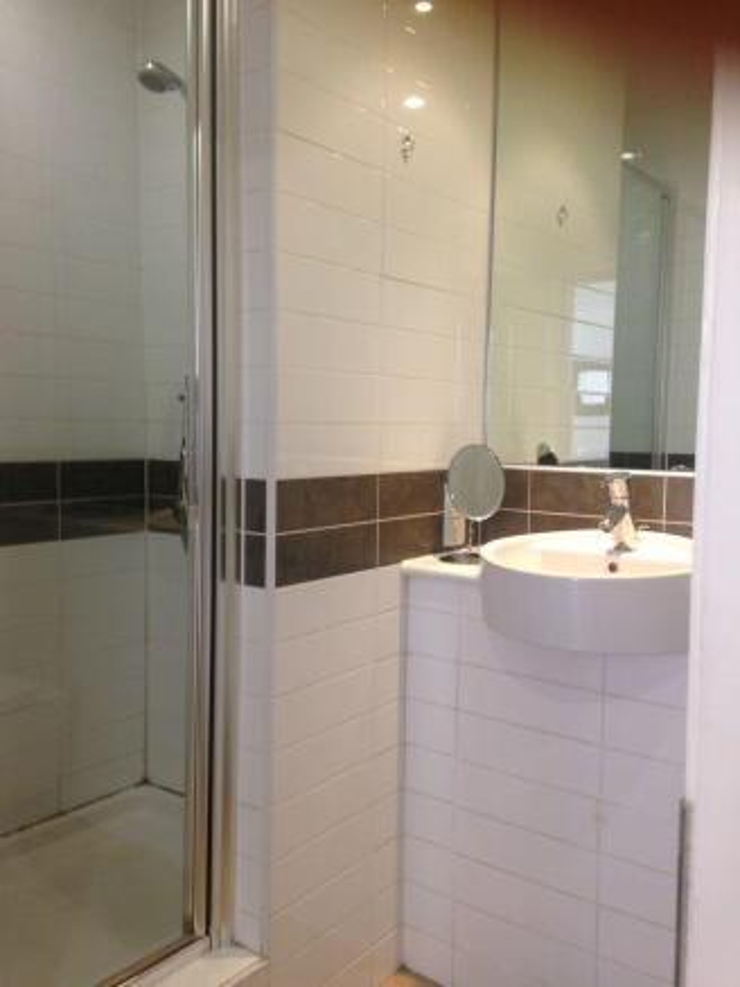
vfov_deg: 55.3
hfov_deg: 43.0
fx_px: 940
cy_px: 494
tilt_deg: -4.5
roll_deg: -1.6
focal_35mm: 33
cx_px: 370
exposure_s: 1/20
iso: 80
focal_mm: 4.12
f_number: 2.4
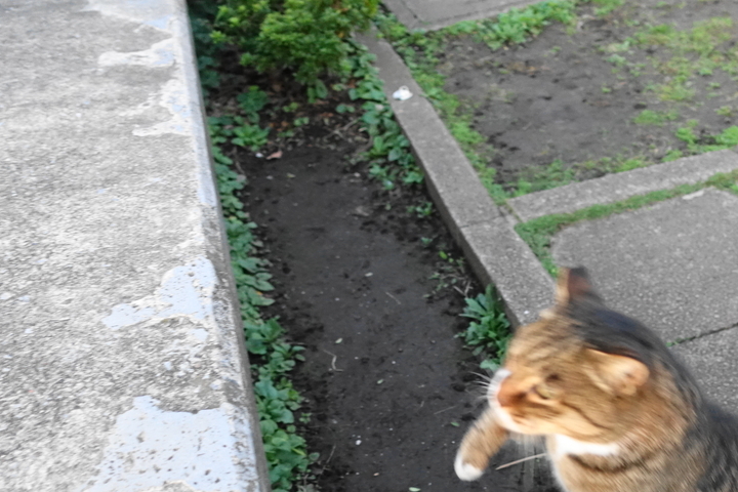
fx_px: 820
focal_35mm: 40
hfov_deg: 48.1
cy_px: 395
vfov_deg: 32.5
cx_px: 451
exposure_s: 1/250
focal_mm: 8.8
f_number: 1.8
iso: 1250
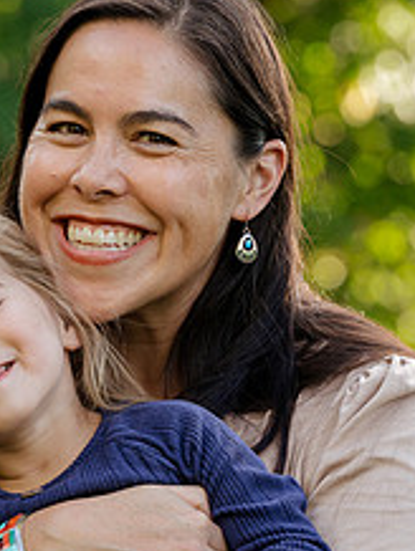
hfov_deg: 3.5
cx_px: 20
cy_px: 269
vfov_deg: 4.6
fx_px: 6812
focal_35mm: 427
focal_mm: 167
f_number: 5.6
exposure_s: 1/200
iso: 640
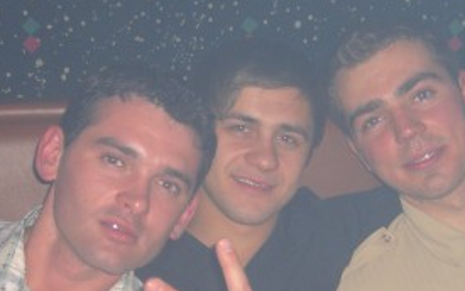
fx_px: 1115
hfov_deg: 23.5
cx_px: 255
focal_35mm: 88
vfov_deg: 14.6
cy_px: 296
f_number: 2.8
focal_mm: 7.9
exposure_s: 1/60
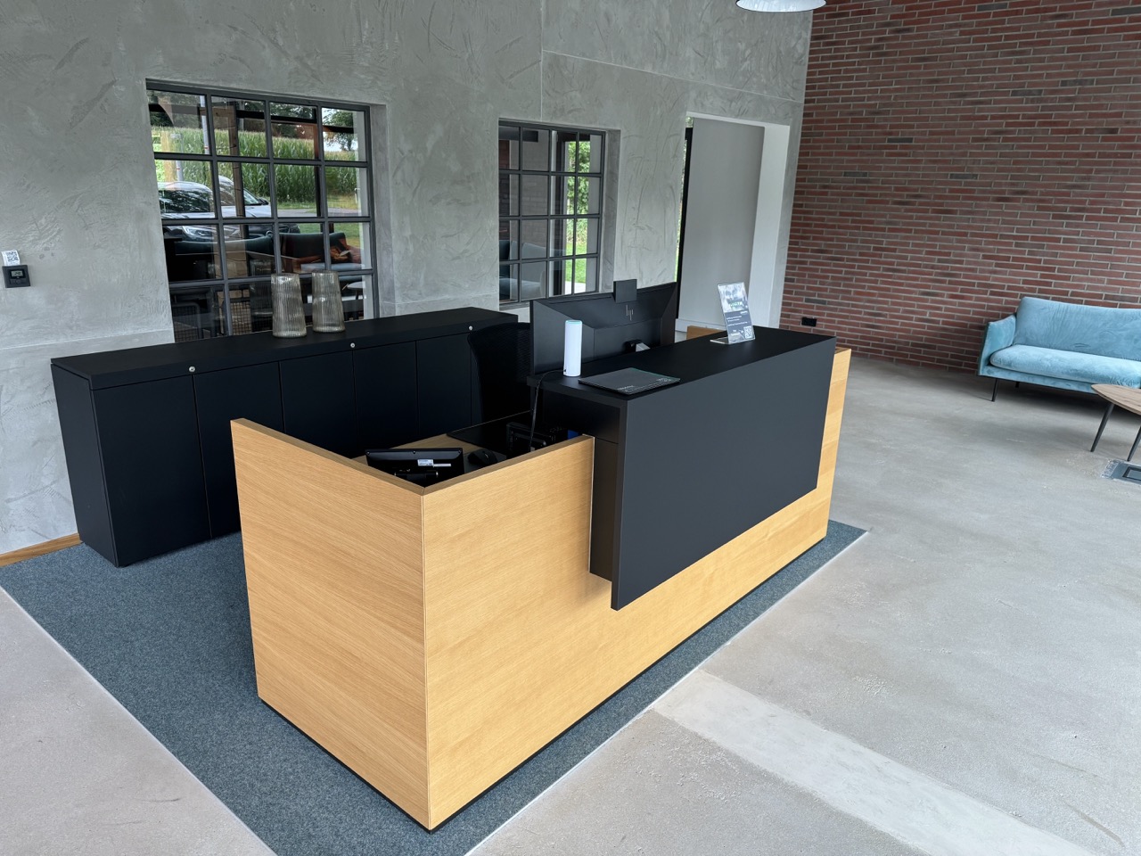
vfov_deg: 56.8
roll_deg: -1.7
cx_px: 570
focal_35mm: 24
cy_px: 428
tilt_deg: -16.9
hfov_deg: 71.6
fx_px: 791
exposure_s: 1/121
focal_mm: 6.76
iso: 125
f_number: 1.78
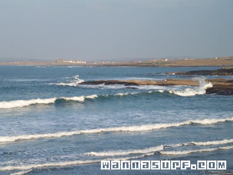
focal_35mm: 117
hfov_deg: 16.8
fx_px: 788
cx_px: 116
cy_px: 88
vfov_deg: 12.7
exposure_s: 1/200
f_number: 4.4
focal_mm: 19.2
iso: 50
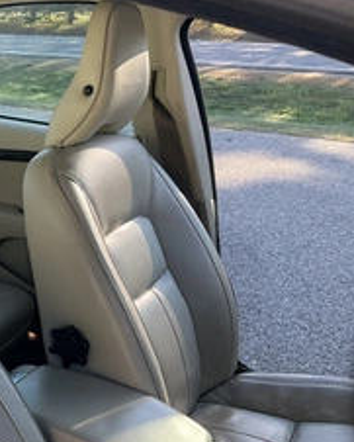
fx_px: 654
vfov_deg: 37.3
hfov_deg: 27.7
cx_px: -35
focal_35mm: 50
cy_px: 227
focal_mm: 3
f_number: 1.8
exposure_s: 1/202
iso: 25
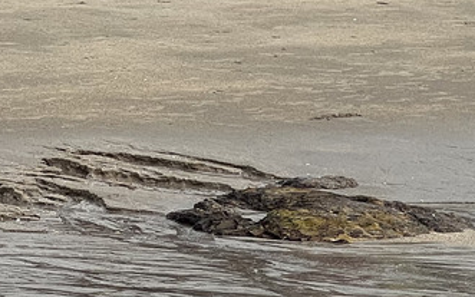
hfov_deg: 7.1
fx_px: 3832
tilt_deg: +2.5
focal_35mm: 296
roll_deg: +1.9
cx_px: 518
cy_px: -224
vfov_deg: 4.4
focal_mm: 9
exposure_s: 1/333
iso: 32
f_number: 2.8
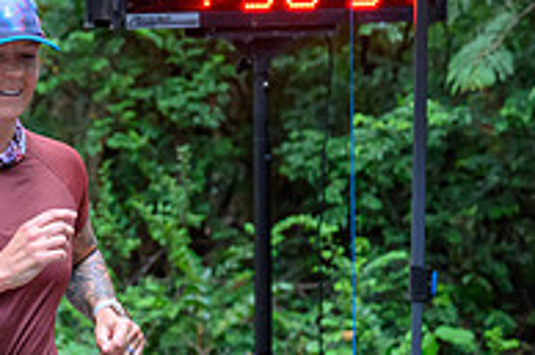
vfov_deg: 5.4
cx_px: -203
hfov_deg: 8.0
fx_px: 3757
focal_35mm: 253
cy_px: 371
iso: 5600
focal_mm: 70
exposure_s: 1/640
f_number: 3.5
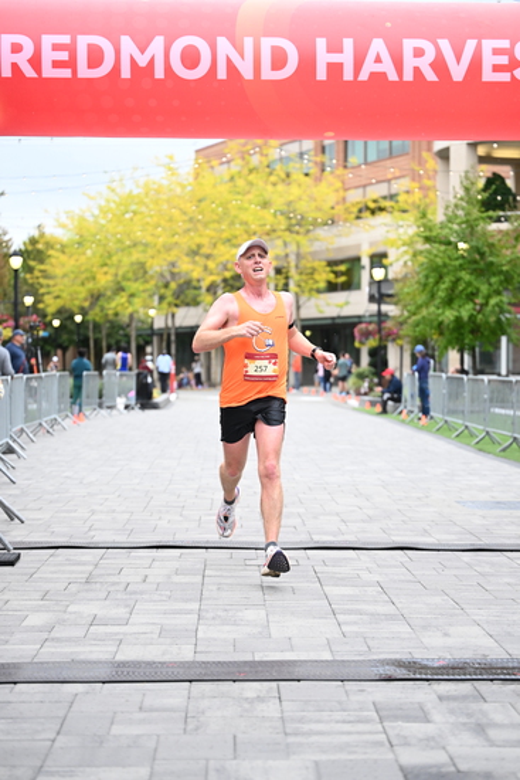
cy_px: 390
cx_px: 260
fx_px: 1516
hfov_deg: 19.5
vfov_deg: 28.8
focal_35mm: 70
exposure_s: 1/1250
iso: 1600
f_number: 2.8
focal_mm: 70
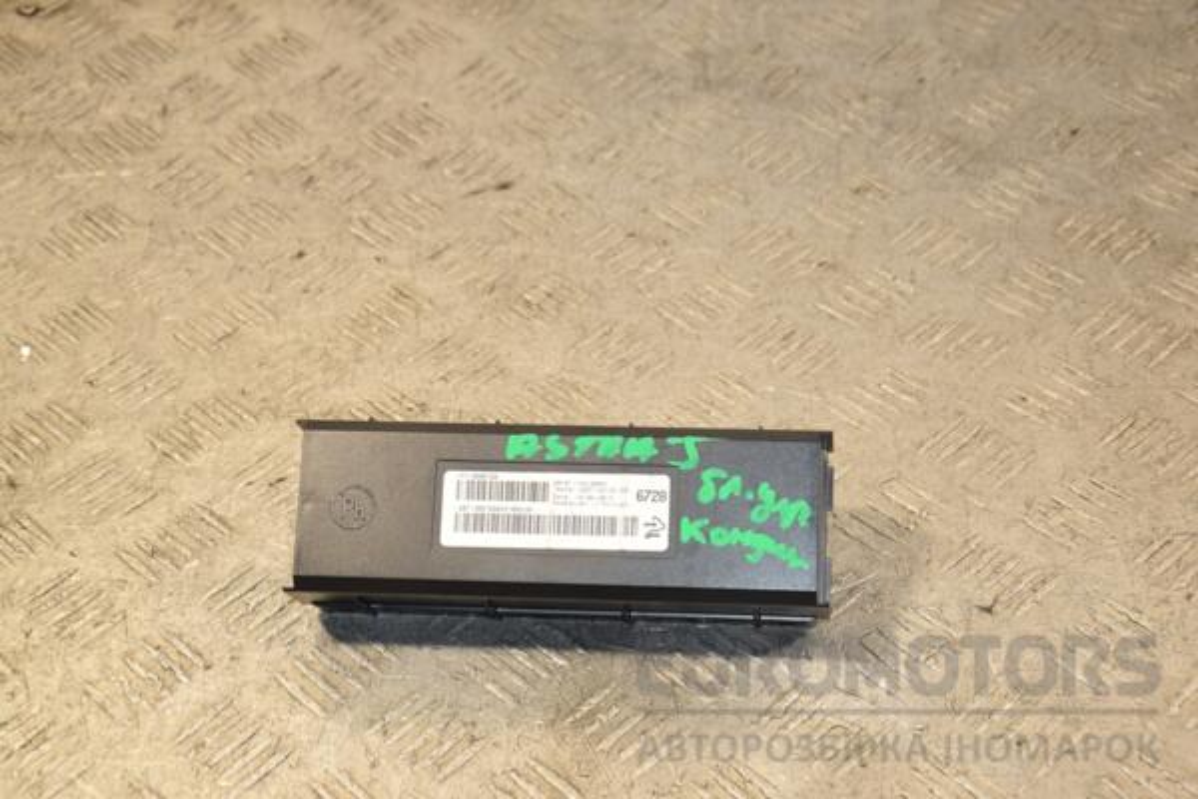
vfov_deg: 18.9
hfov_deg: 28.1
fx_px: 2396
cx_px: 599
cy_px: 400
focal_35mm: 72
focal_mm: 48
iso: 800
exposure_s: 1/200
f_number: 5.6
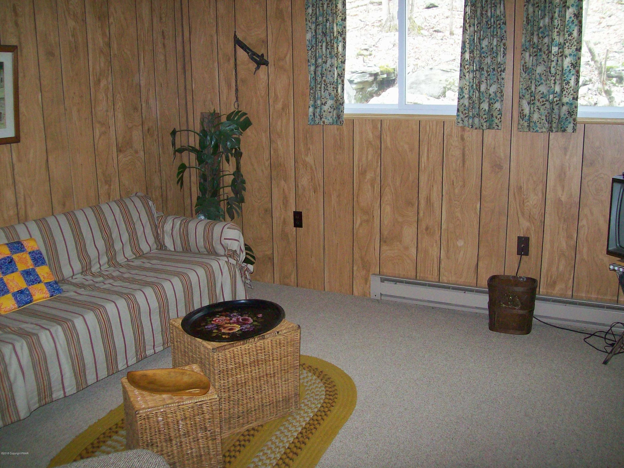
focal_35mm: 36
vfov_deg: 39.7
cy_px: 234
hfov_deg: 51.4
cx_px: 312
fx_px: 649
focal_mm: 6
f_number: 2.7
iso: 200
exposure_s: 1/64
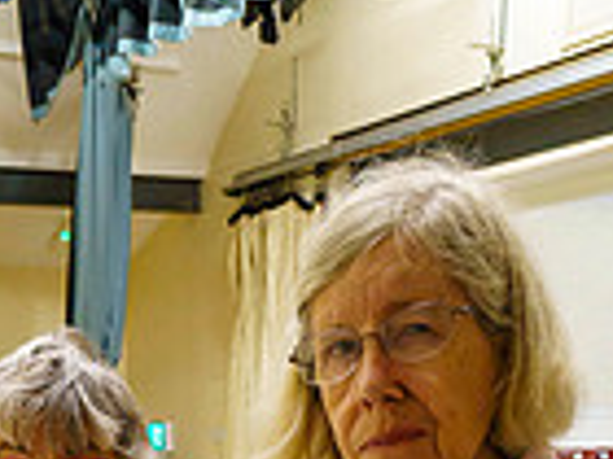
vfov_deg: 15.2
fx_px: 1310
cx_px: 149
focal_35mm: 74
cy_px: 975
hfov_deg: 26.0
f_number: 4.5
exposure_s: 1/100
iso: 2000
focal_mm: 16
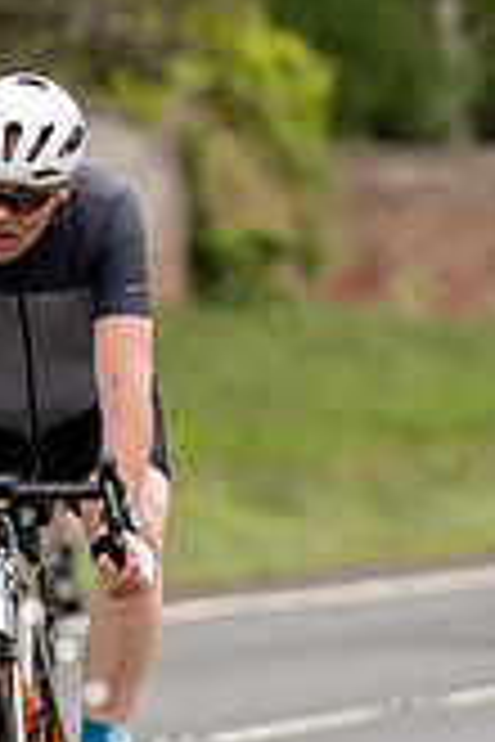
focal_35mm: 1287
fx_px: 26542
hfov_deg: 1.1
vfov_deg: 1.6
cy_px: 304
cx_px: -1
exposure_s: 1/1000
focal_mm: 200
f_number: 3.5
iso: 160
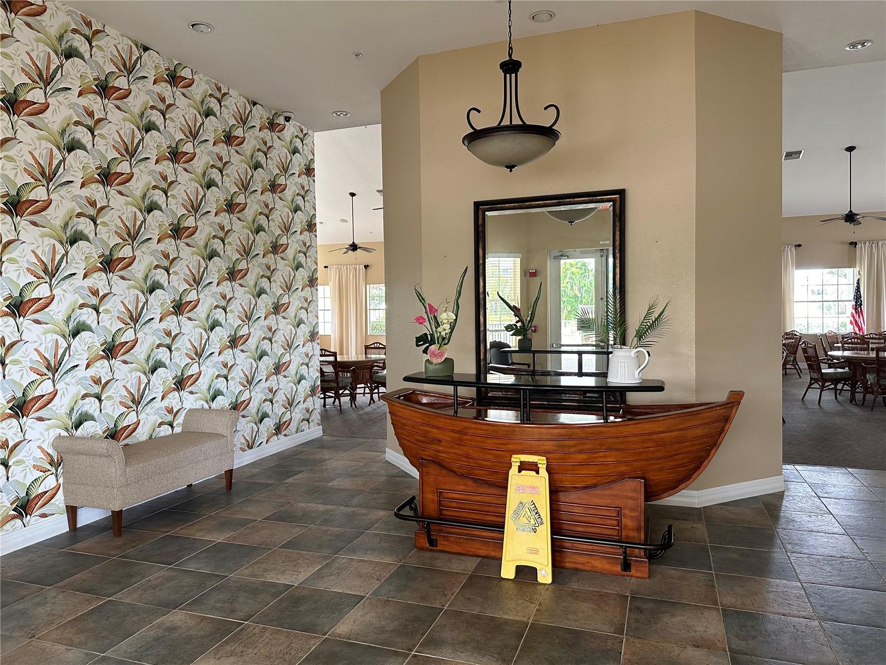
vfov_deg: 56.8
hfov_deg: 71.6
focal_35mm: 24
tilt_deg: -1.1
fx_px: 614
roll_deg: +0.6
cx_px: 443
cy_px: 332
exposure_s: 1/109
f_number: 1.78
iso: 250
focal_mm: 6.86
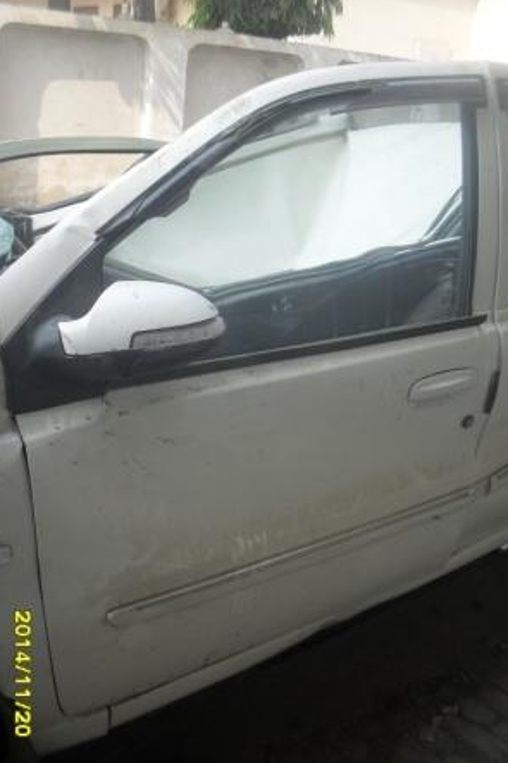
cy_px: 379
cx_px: 257
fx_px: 847
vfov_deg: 48.5
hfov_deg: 33.4
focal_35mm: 40
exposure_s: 1/180
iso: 80
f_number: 8.3
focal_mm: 6.3
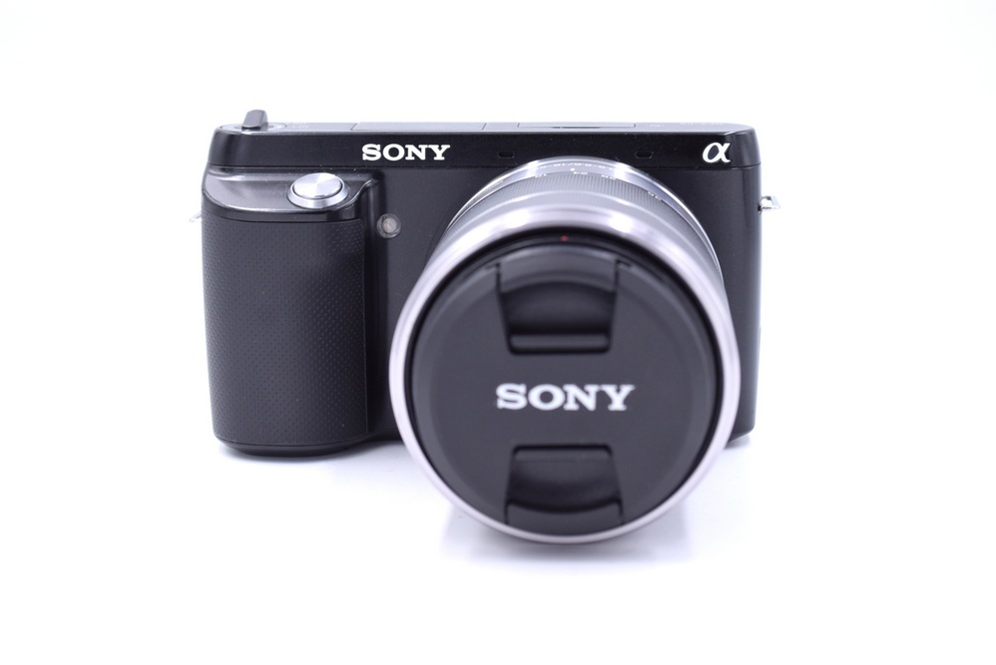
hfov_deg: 27.0
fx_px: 2076
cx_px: 498
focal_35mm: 75
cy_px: 332
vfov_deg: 18.2
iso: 400
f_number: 7.1
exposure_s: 1/125
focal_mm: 50
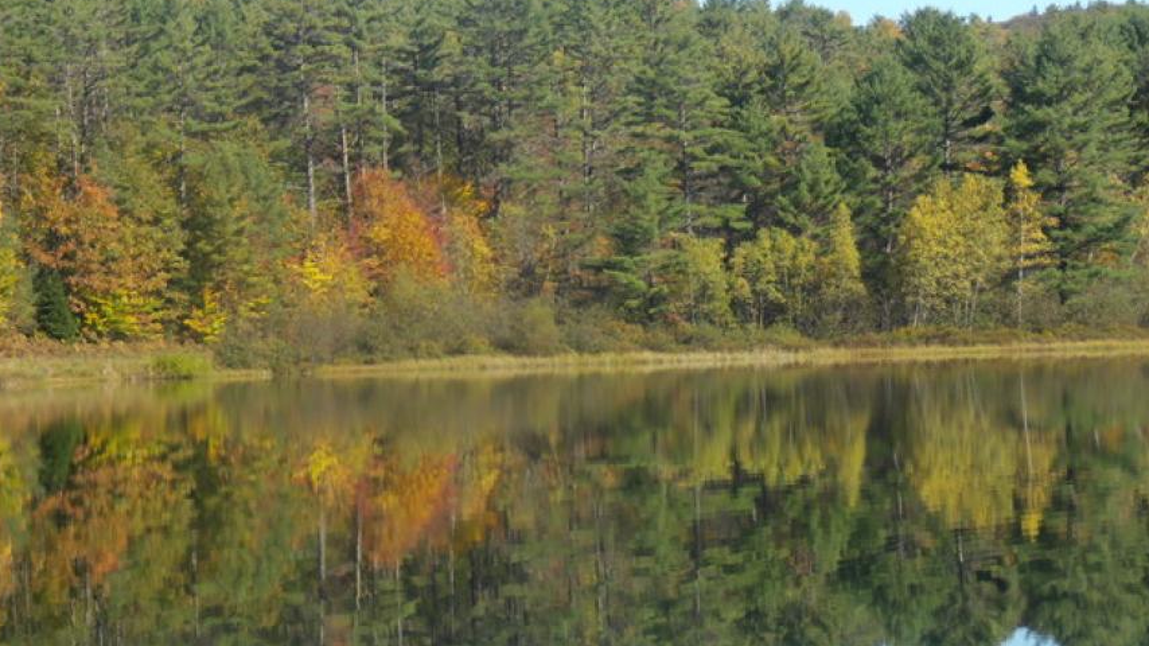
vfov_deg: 8.4
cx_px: 549
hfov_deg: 14.8
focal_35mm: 145
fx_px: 4417
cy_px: 346
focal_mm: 19.64
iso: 80
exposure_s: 1/320
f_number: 5.5
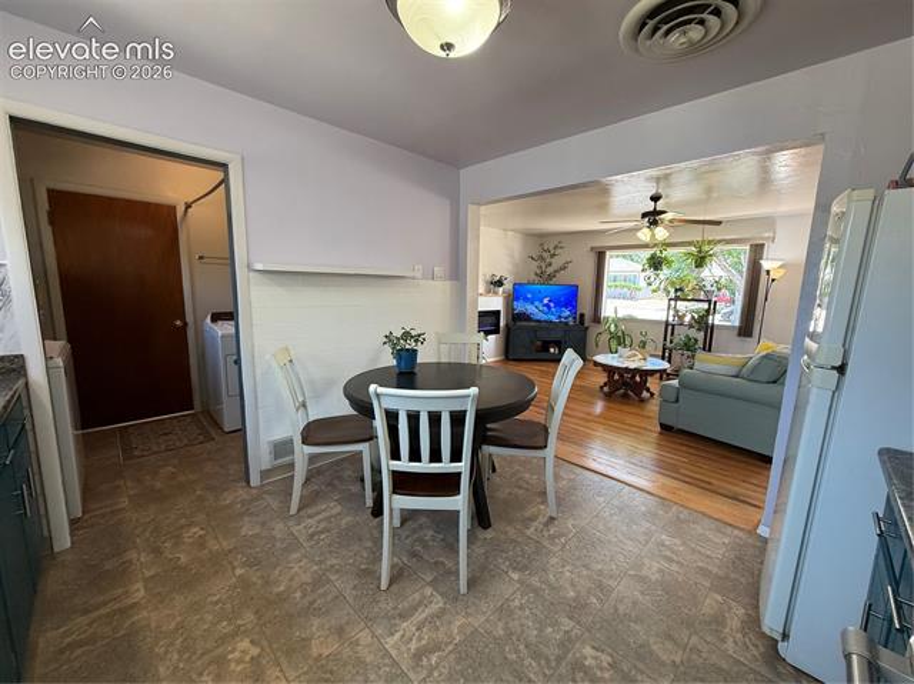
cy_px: 342
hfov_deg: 102.1
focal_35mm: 14
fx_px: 369
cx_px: 457
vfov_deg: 85.6
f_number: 2.2
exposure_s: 1/120
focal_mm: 2.22
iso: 250
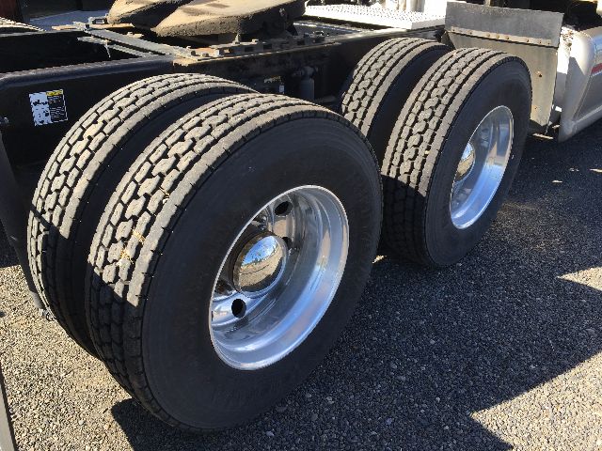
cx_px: 301
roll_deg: -1.8
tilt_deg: -28.4
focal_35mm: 29
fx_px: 504
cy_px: 226
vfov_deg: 48.2
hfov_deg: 61.7
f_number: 2.2
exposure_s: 1/403
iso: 25
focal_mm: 4.15
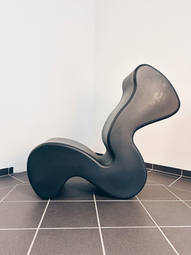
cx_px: 96
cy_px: 128
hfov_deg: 56.8
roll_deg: -0.7
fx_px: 177
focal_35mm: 24
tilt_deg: -2.9
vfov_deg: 71.6
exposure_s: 1/121
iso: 160
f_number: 1.78
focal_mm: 6.86
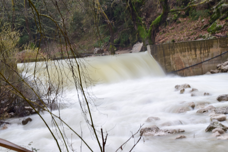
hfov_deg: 26.0
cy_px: 76
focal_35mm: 78
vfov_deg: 17.5
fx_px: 494
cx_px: 114
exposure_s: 1
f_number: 32
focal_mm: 52
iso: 100
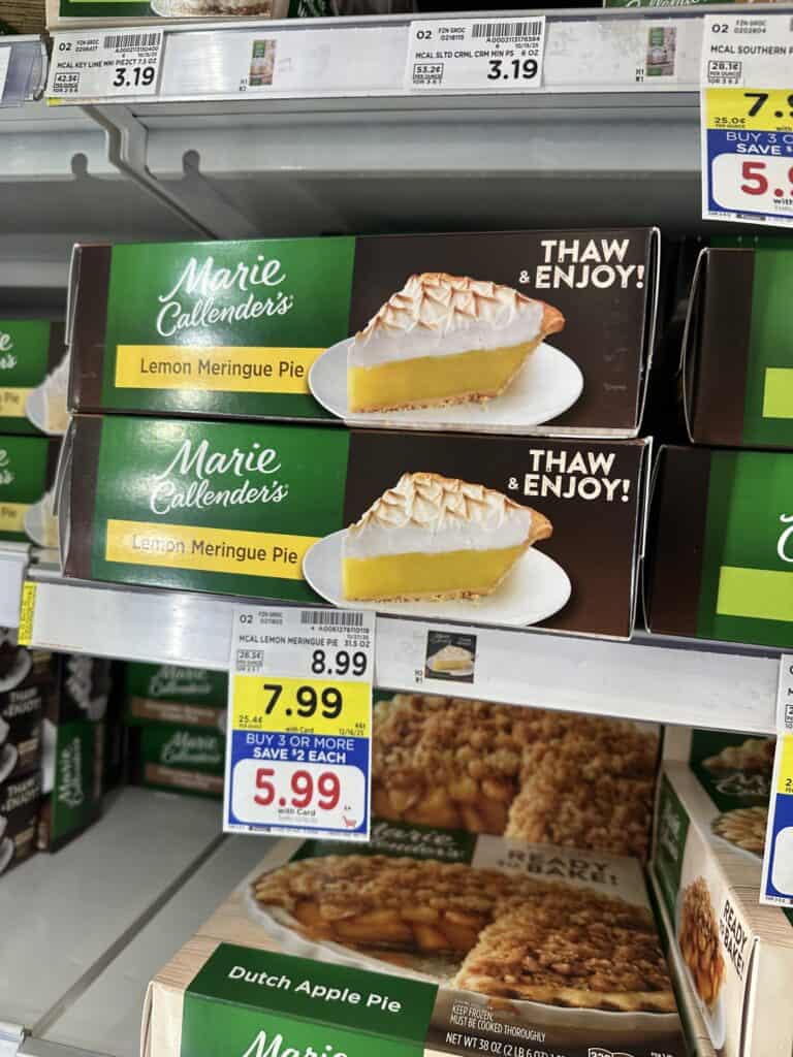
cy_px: 528
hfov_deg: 56.8
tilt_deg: -1.7
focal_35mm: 24
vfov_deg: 71.6
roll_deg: -5.2
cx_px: 396
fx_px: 733
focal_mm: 6.86
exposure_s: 1/121
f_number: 1.78
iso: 100
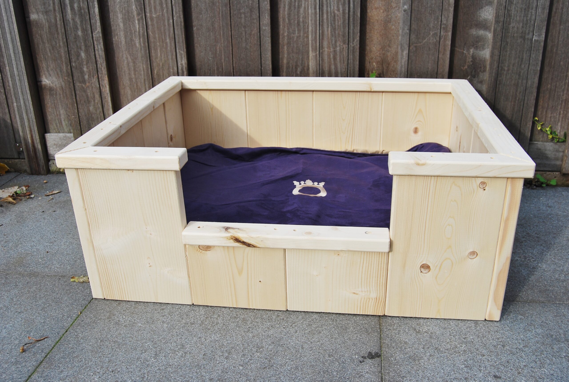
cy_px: 191
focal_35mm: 34
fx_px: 546
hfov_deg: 55.0
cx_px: 284
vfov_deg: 38.5
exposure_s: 1/160
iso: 100
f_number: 6.3
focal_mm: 23
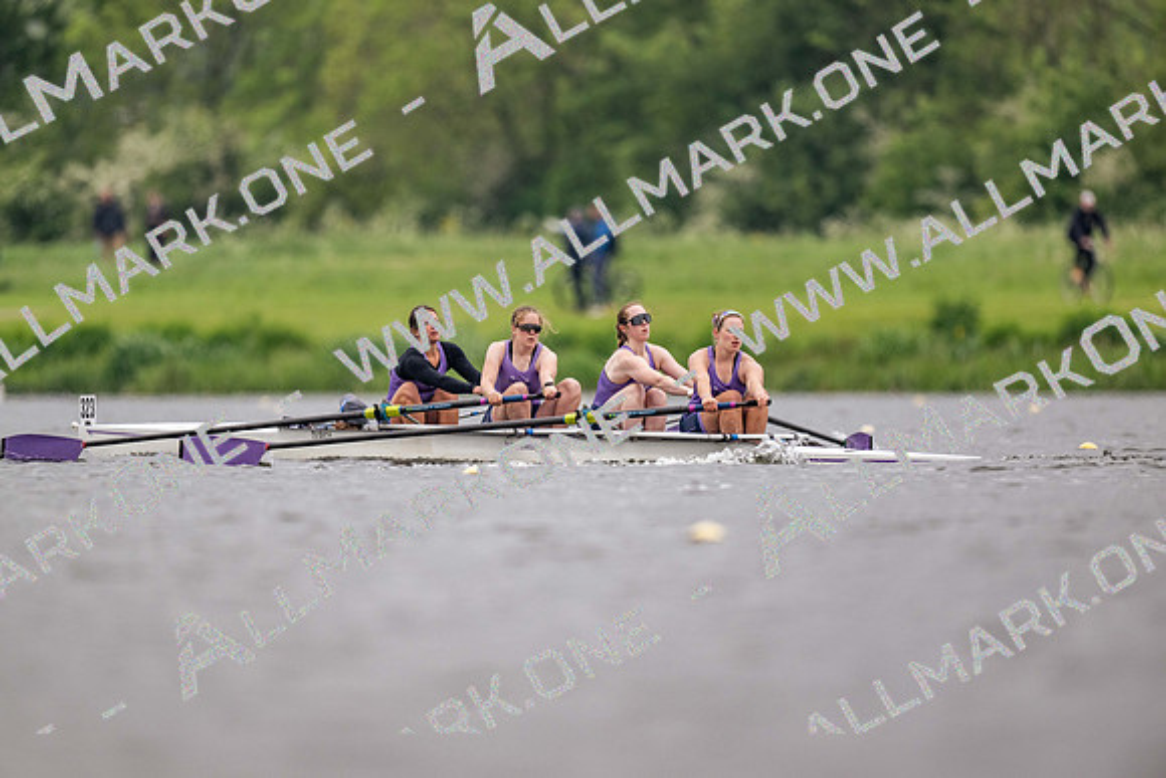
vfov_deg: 2.3
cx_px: 583
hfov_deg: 3.4
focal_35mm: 600
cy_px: 389
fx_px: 19437
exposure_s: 1/2000
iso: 800
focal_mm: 600
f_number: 4
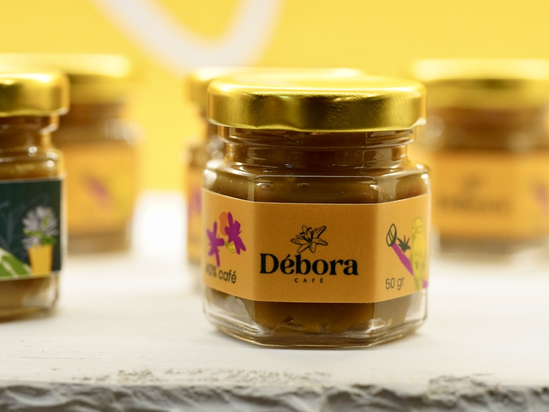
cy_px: 206
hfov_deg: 17.3
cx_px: 298
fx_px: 1808
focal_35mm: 114
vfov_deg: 13.0
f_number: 4
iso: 1250
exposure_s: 1/160
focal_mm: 70
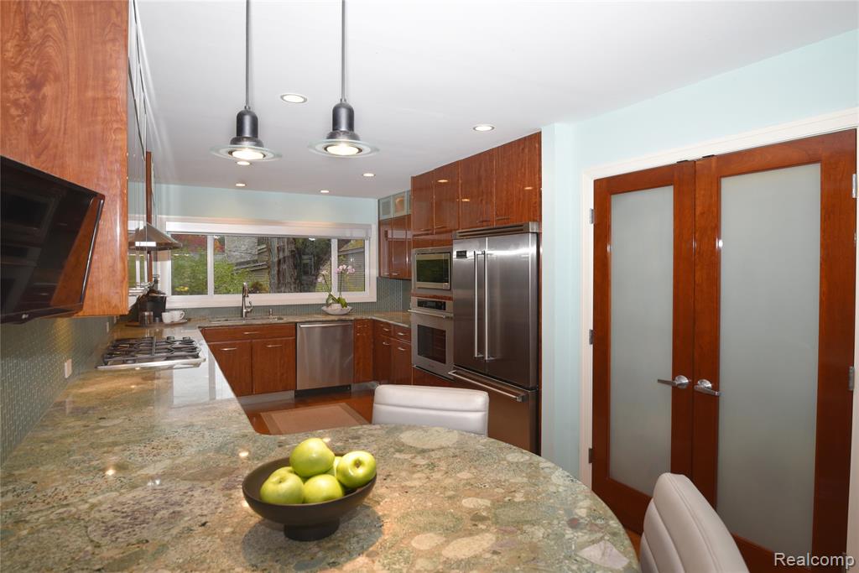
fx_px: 406
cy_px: 286
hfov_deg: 93.3
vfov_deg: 70.5
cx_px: 430
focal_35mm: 17
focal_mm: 17
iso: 640
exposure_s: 1/60
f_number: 6.3
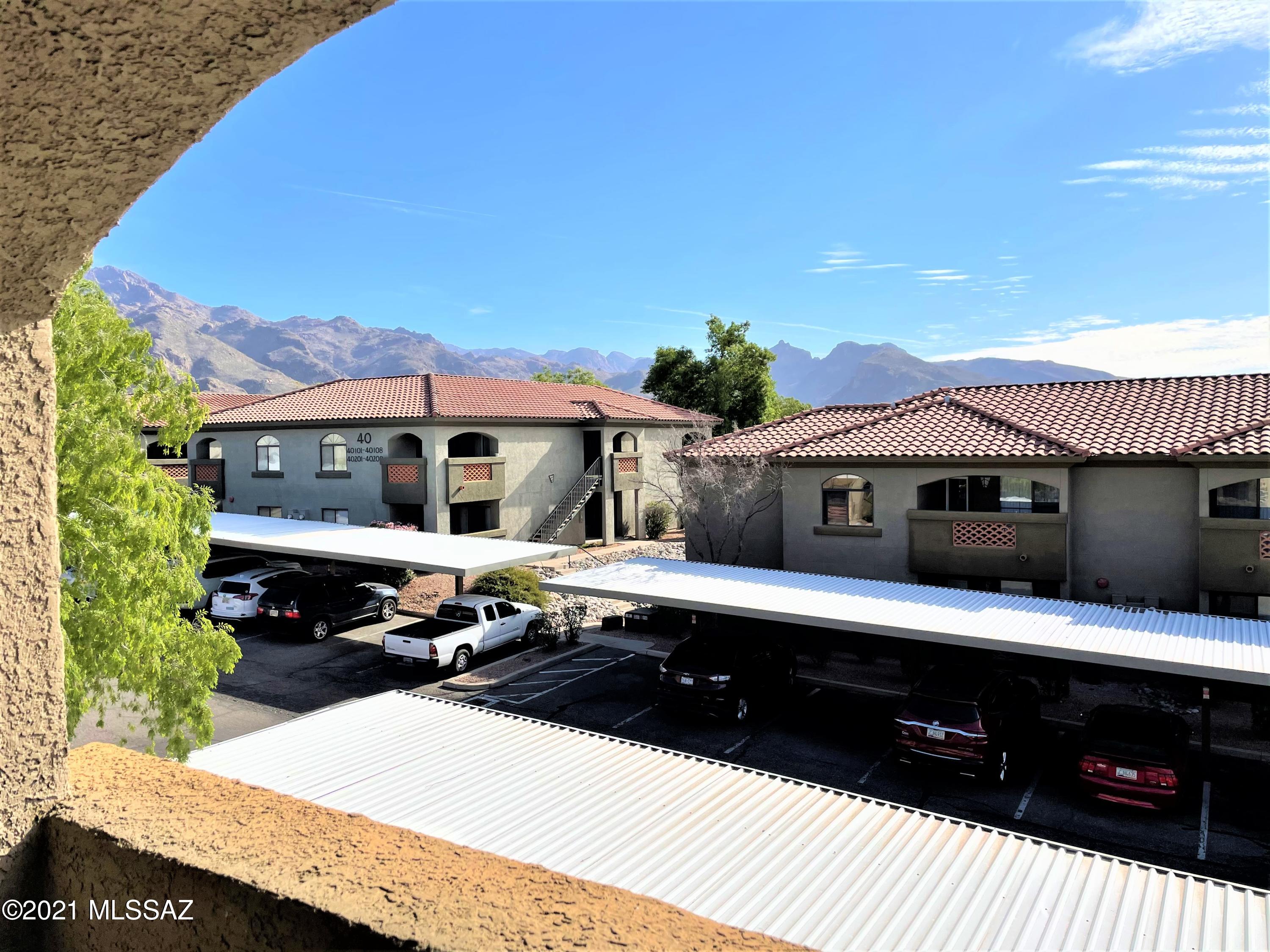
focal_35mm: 26
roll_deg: +1.4
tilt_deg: -0.4
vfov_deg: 53.1
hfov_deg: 67.3
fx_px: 954
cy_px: 476
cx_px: 635
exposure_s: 1/5291
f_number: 1.6
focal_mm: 4.2
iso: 32
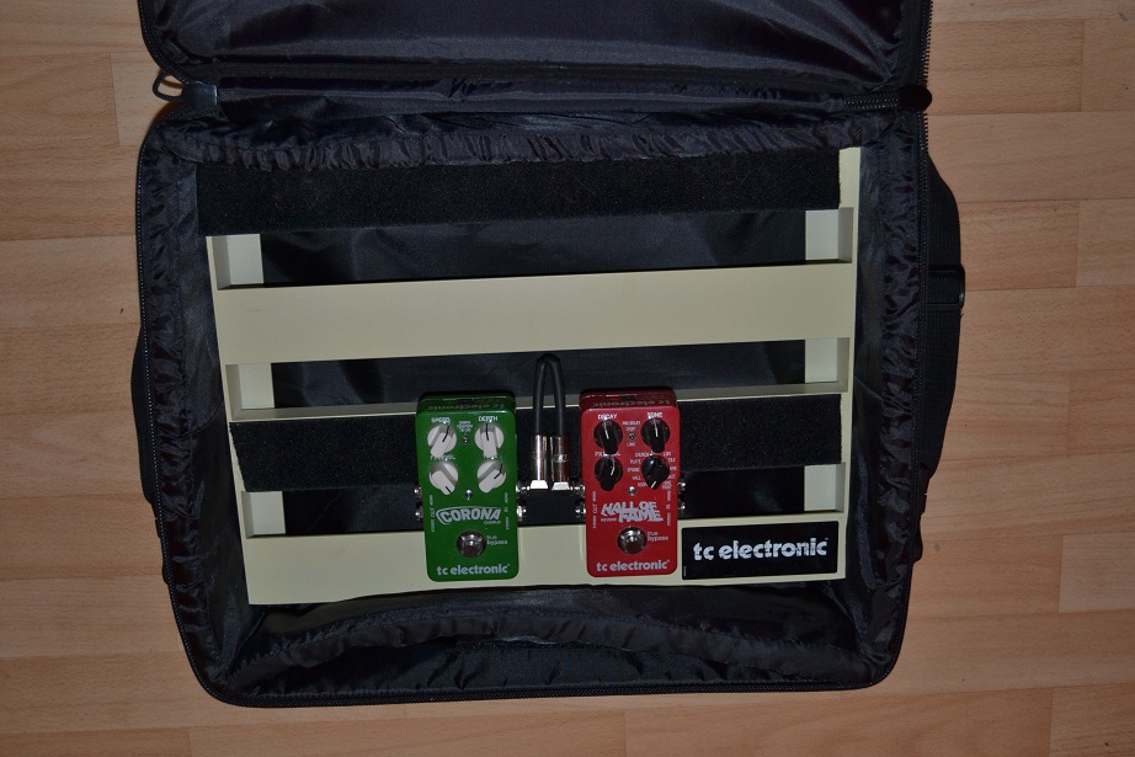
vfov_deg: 34.2
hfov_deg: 49.5
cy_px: 378
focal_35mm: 39
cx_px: 568
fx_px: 1230
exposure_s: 1/30
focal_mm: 26
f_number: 4.2
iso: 800
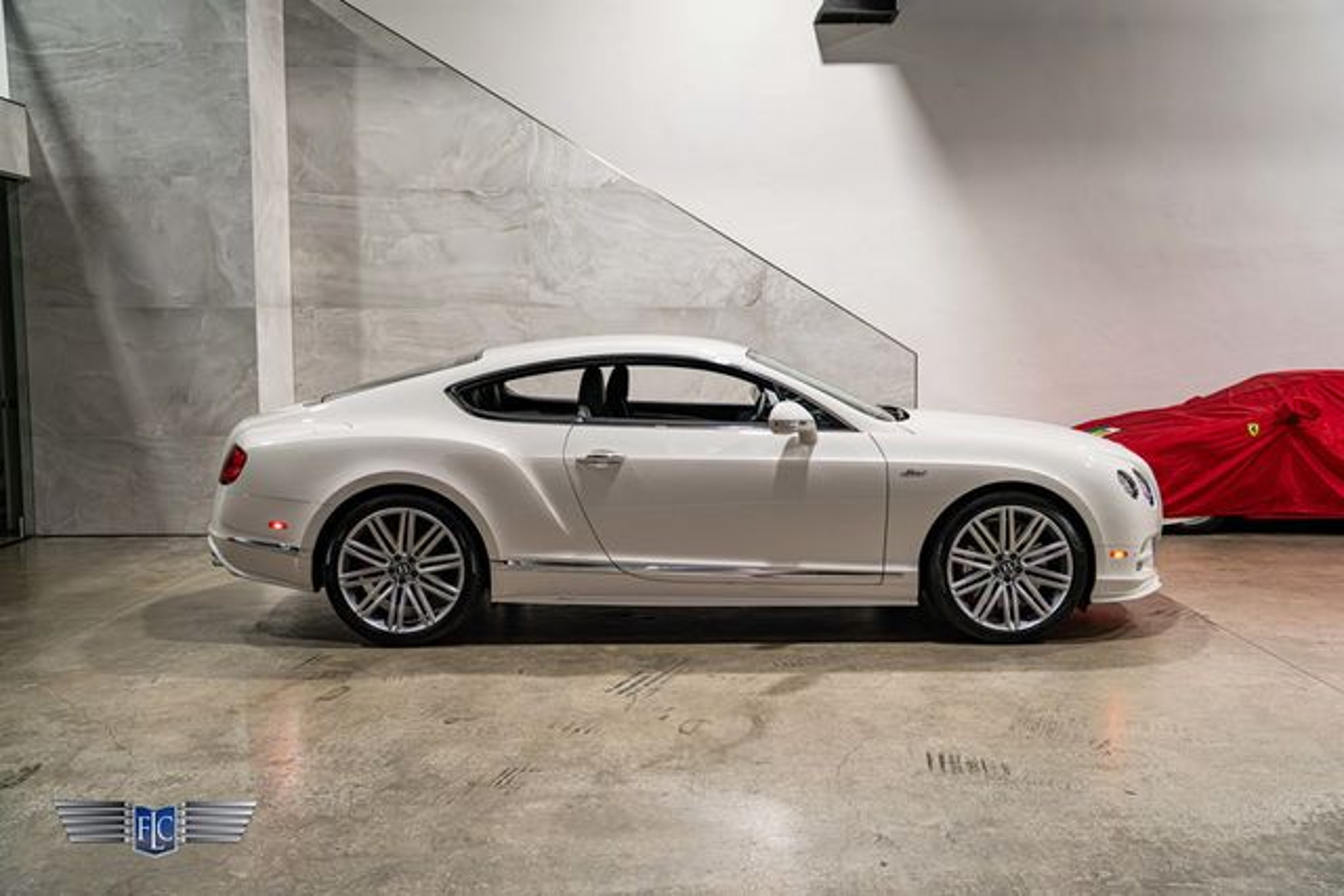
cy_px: 448
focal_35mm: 32
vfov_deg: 41.1
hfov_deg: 58.7
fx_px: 1195
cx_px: 672
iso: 1000
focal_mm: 32
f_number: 4
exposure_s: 1/80
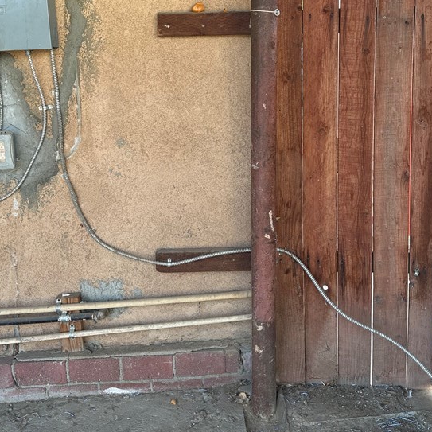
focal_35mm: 40
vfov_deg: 41.0
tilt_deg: -8.0
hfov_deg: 41.9
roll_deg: +1.8
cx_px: 224
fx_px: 565
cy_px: 124
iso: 64
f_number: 1.78
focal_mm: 6.86
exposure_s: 1/158
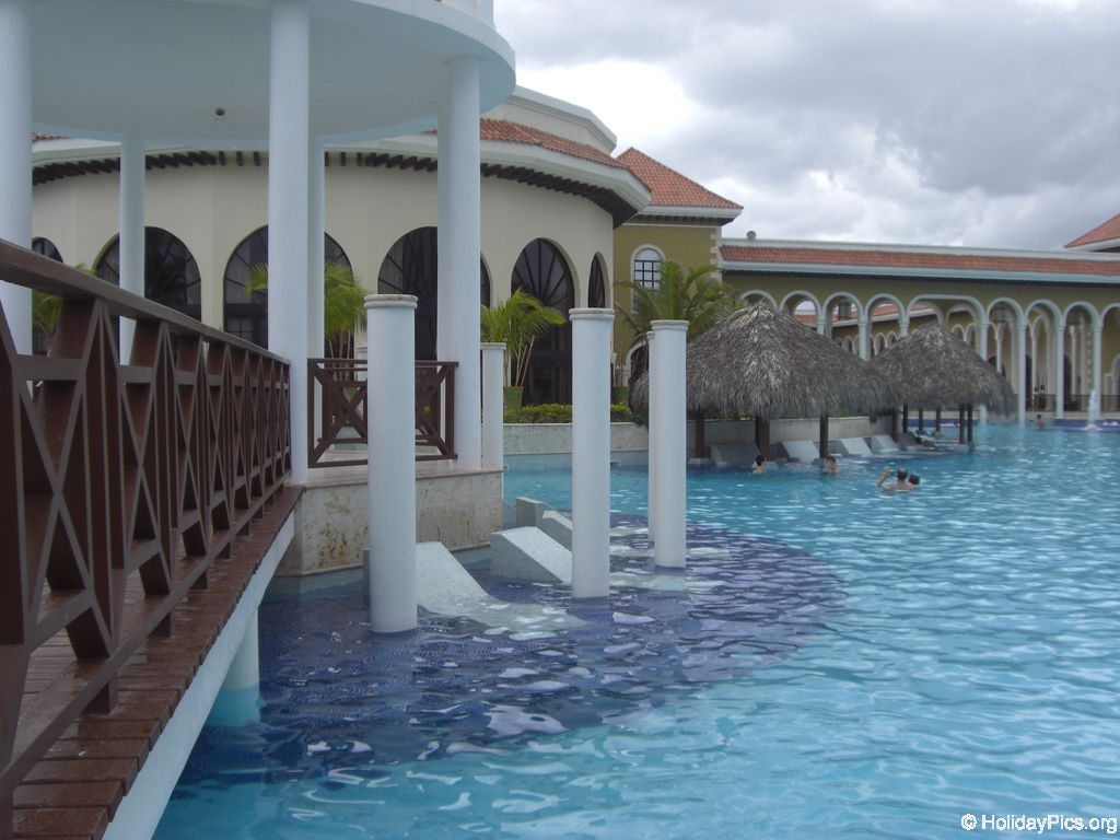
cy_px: 420
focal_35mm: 38
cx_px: 560
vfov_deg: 37.7
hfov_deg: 49.0
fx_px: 1229
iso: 64
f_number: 8
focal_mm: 6.2
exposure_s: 1/125
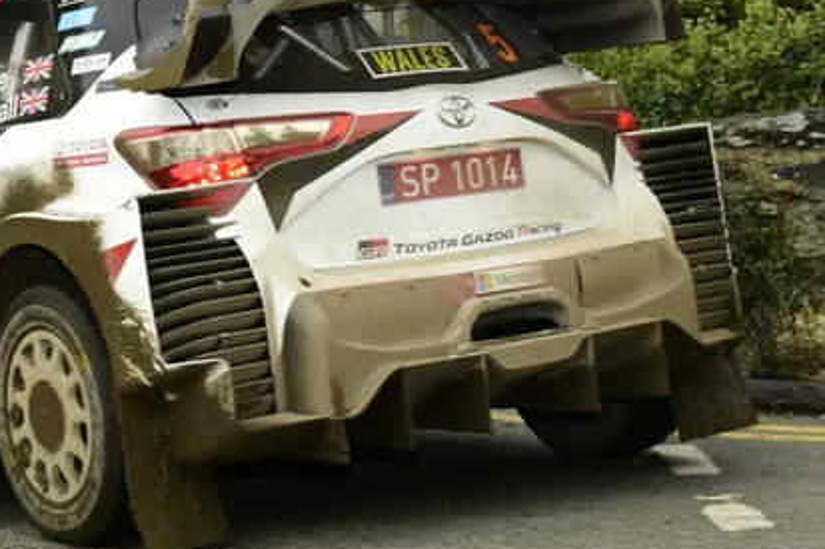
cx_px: 89
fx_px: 2130
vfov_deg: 14.5
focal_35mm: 93
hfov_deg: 21.5
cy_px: 36
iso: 2500
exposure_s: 1/320
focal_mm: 32
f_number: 10
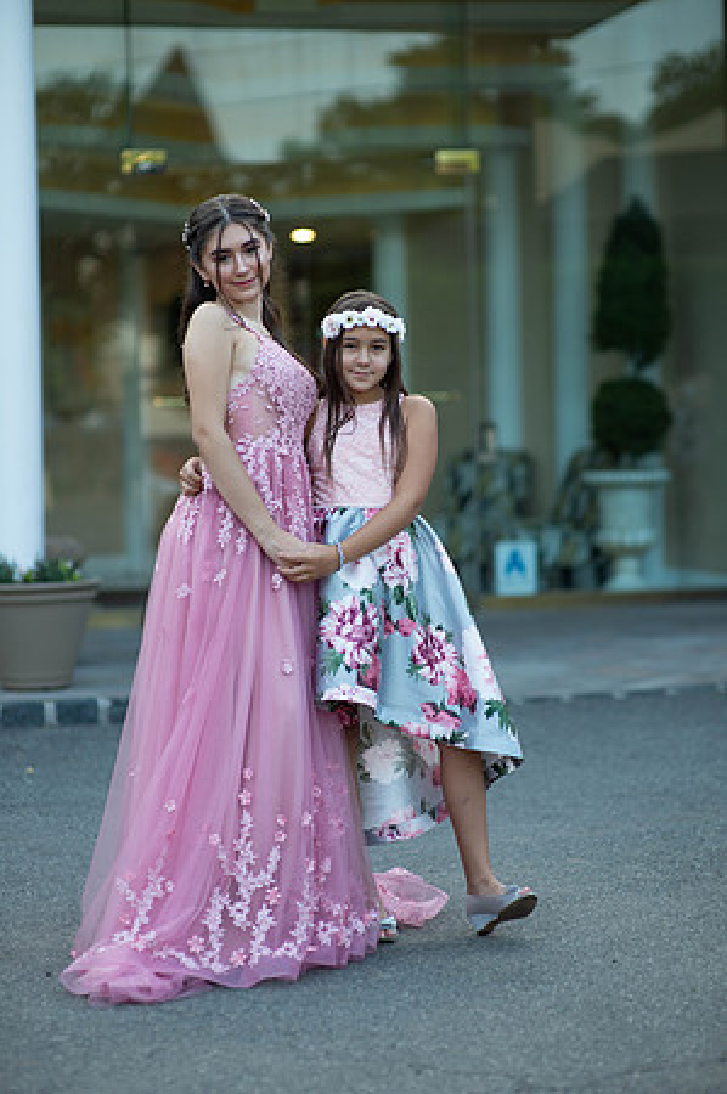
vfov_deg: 23.9
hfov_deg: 16.0
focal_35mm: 85
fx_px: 2581
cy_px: 547
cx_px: 364
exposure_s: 1/800
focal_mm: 85
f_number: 2
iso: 250
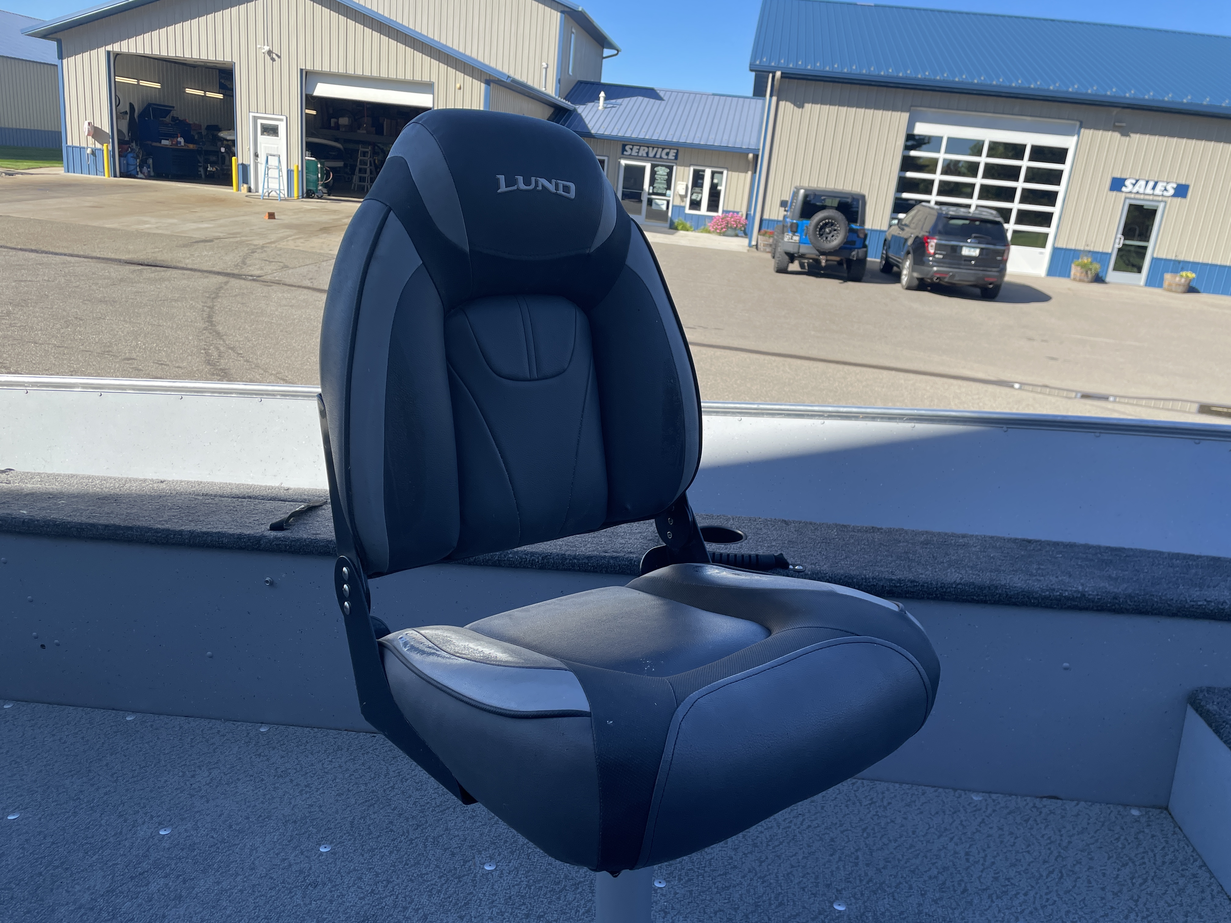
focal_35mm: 26
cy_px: 462
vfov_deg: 53.1
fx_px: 925
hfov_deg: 67.3
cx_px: 616
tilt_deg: -17.9
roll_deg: -5.0
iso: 32
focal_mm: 4.2
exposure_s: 1/1435
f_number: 1.6
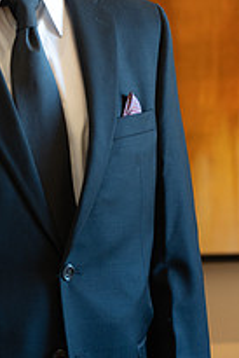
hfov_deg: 6.0
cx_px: 24
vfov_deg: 8.9
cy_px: 68
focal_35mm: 230
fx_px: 2286
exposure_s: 1/125
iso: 1600
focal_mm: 105
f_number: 4
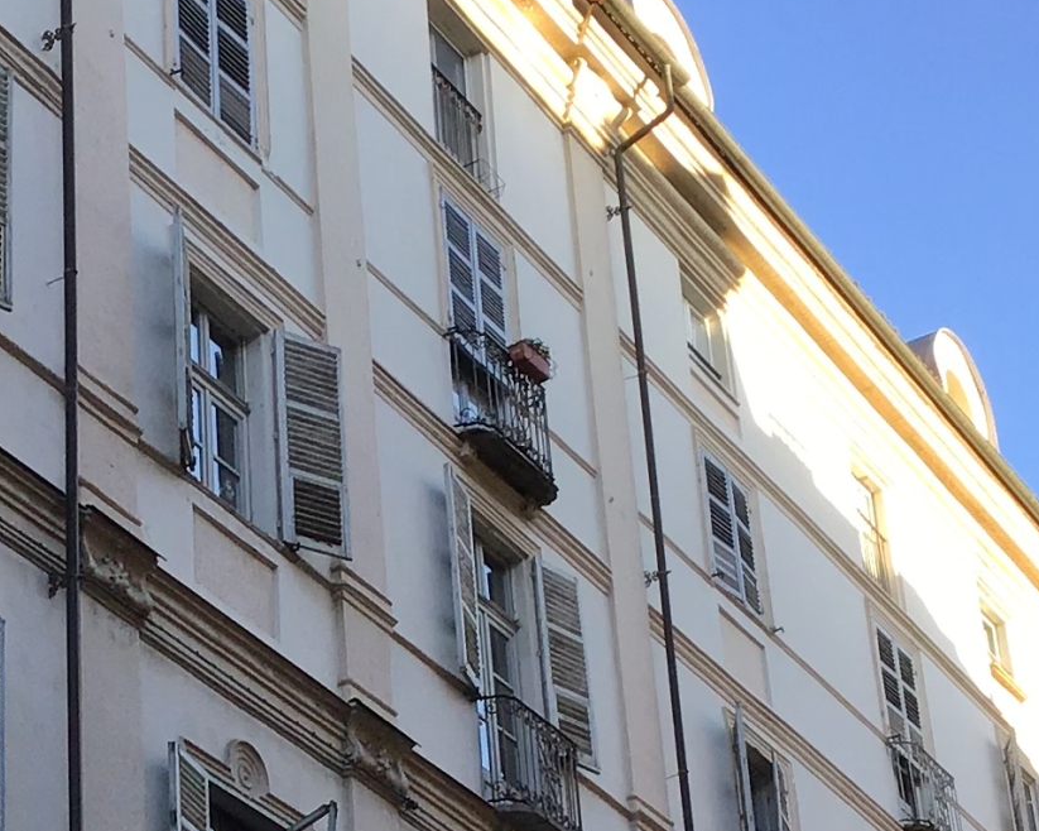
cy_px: 719
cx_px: 252
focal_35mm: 103
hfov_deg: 18.5
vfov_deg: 14.8
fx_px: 3167
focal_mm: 3.3
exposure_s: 1/201
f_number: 2.4
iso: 25
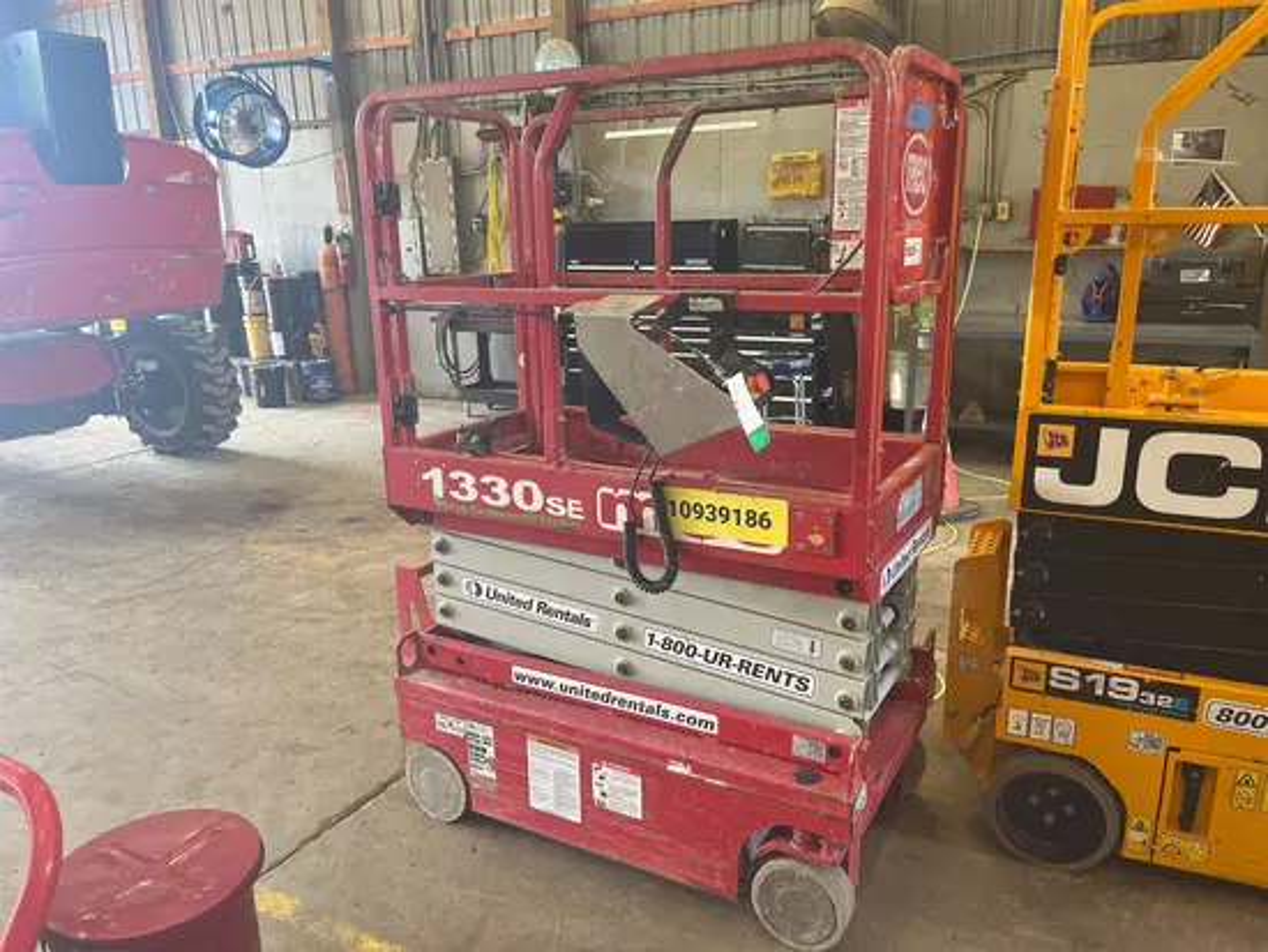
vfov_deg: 53.1
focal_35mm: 26
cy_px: 476
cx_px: 634
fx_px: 953
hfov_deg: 67.3
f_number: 1.6
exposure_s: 1/60
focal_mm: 5.1
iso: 100
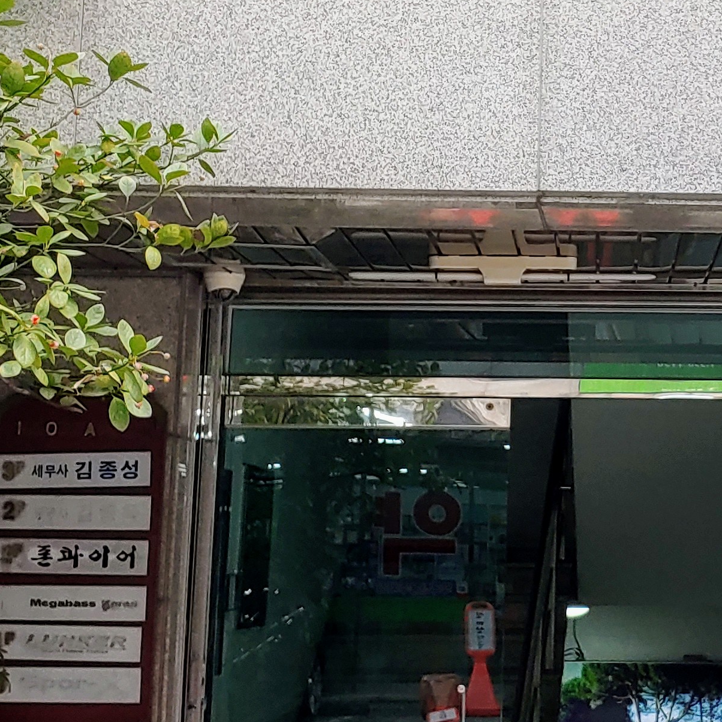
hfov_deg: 22.7
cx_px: 663
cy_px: 242
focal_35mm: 74
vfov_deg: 23.3
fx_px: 1746
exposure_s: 1/120
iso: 50
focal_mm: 4.23
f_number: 1.5
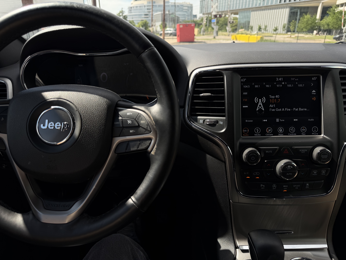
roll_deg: -0.6
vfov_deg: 56.8
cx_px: 173
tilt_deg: -21.1
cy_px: 130
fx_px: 240
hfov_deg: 71.6
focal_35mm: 24
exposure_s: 1/1211
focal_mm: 6.76
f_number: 1.78
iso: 80
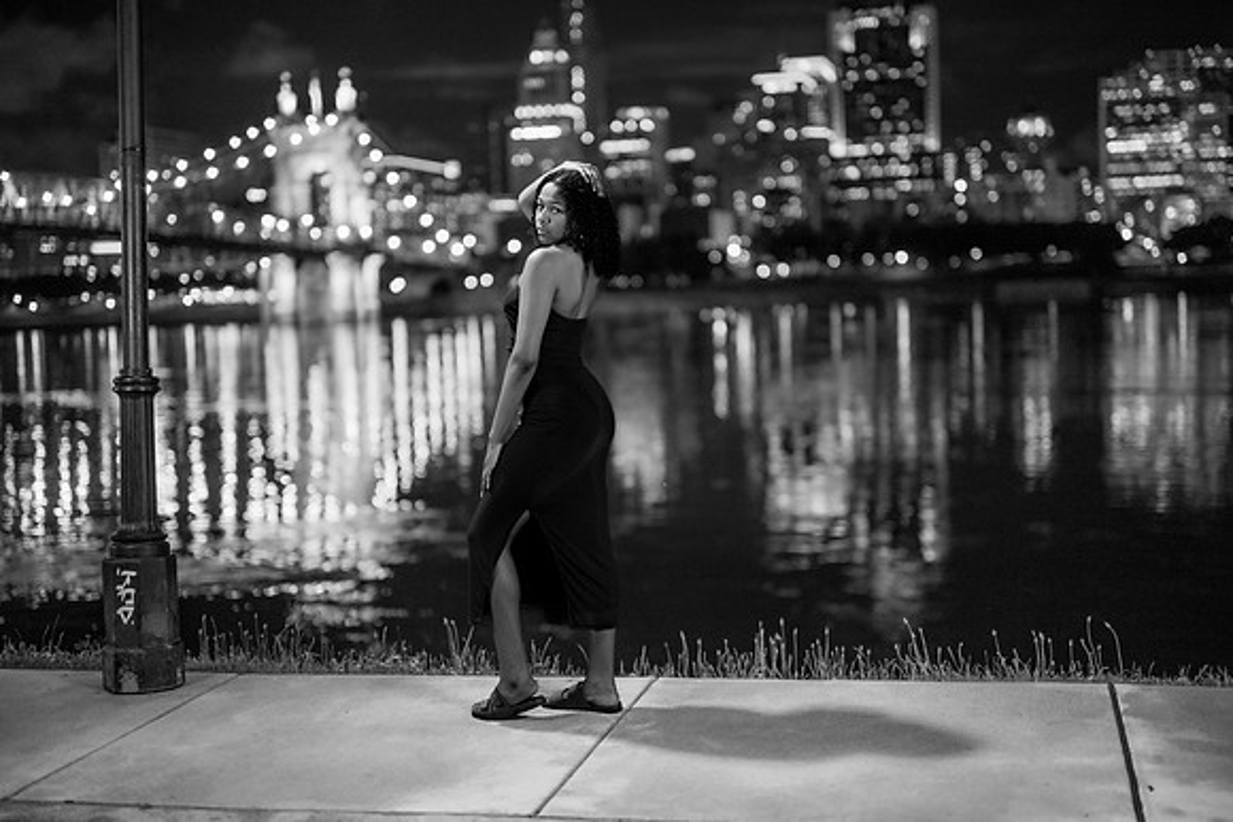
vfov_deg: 27.0
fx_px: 1713
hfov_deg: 39.6
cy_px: 411
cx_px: 616
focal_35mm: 50
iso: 320
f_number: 1.2
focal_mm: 50
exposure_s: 1/50
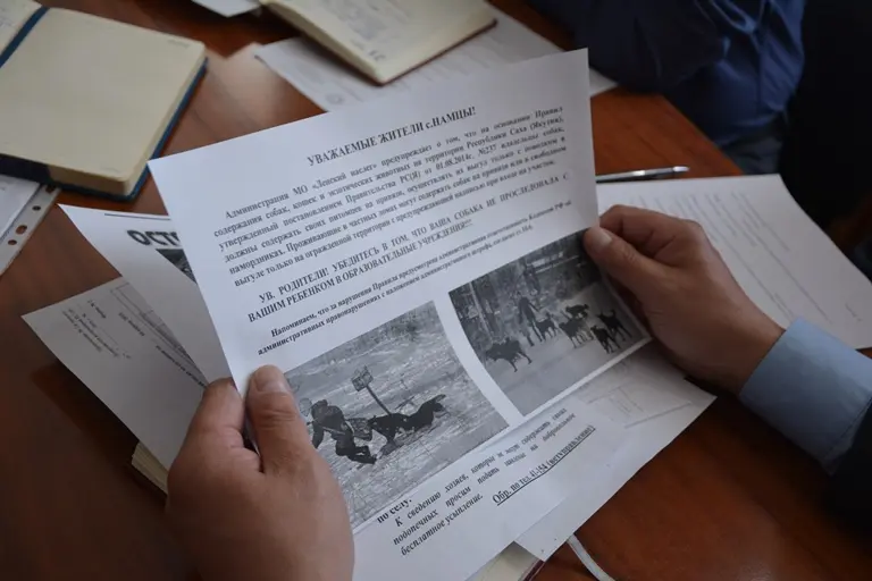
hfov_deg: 46.4
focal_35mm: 42
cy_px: 290
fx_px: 1017
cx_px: 436
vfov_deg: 31.9
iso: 500
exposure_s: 1/60
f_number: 4
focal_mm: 28
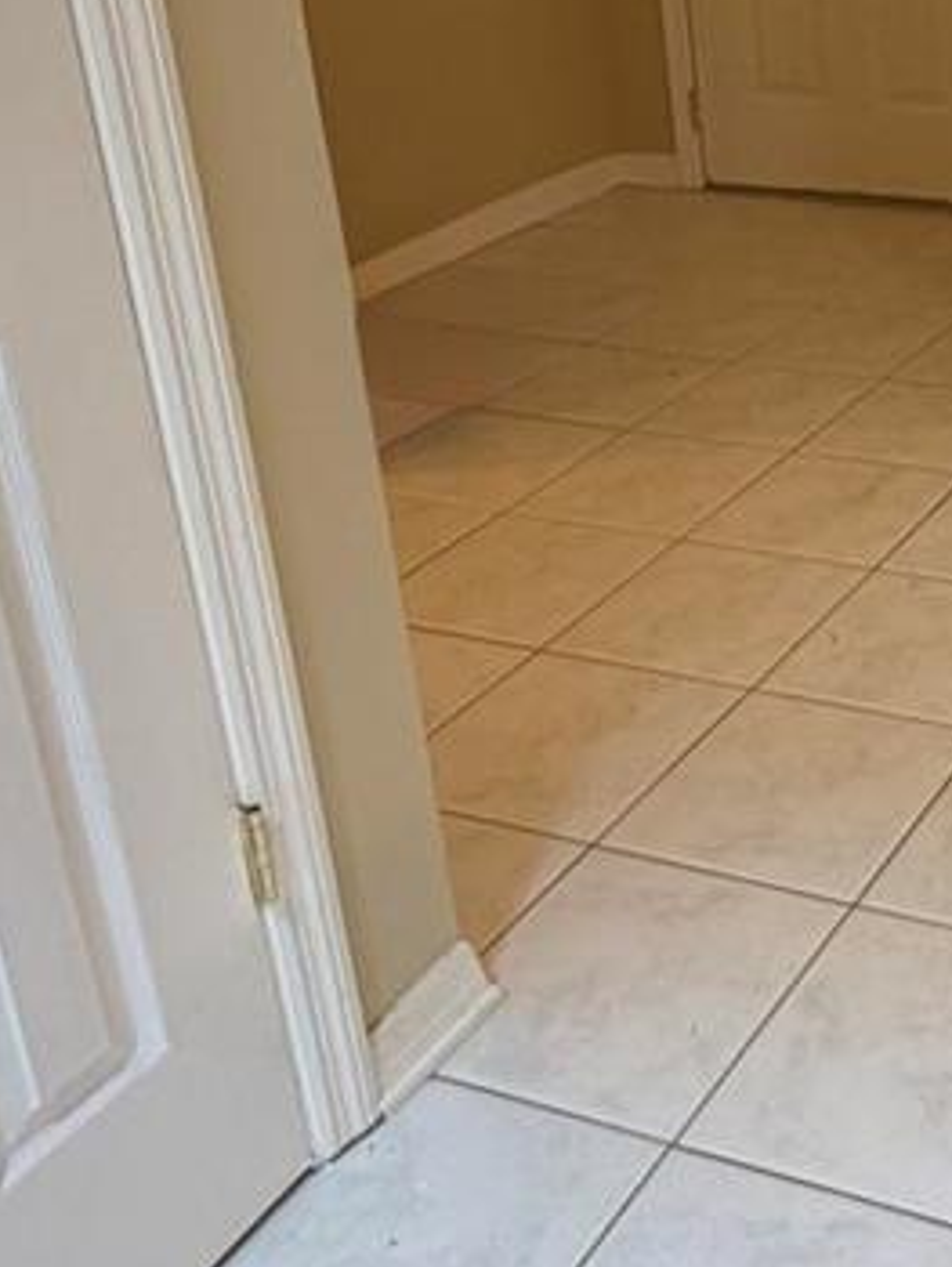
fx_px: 1758
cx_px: 1158
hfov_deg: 26.7
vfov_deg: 38.0
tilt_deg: -16.8
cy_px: 232
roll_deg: +0.9
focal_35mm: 48
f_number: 2.2
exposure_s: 1/60
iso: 200
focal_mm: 2.22
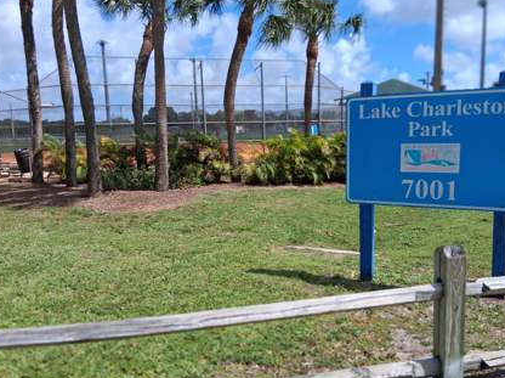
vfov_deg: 46.7
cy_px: 191
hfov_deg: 59.9
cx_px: 276
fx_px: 437
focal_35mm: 30
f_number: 1.8
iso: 25
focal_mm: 3.98
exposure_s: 1/670
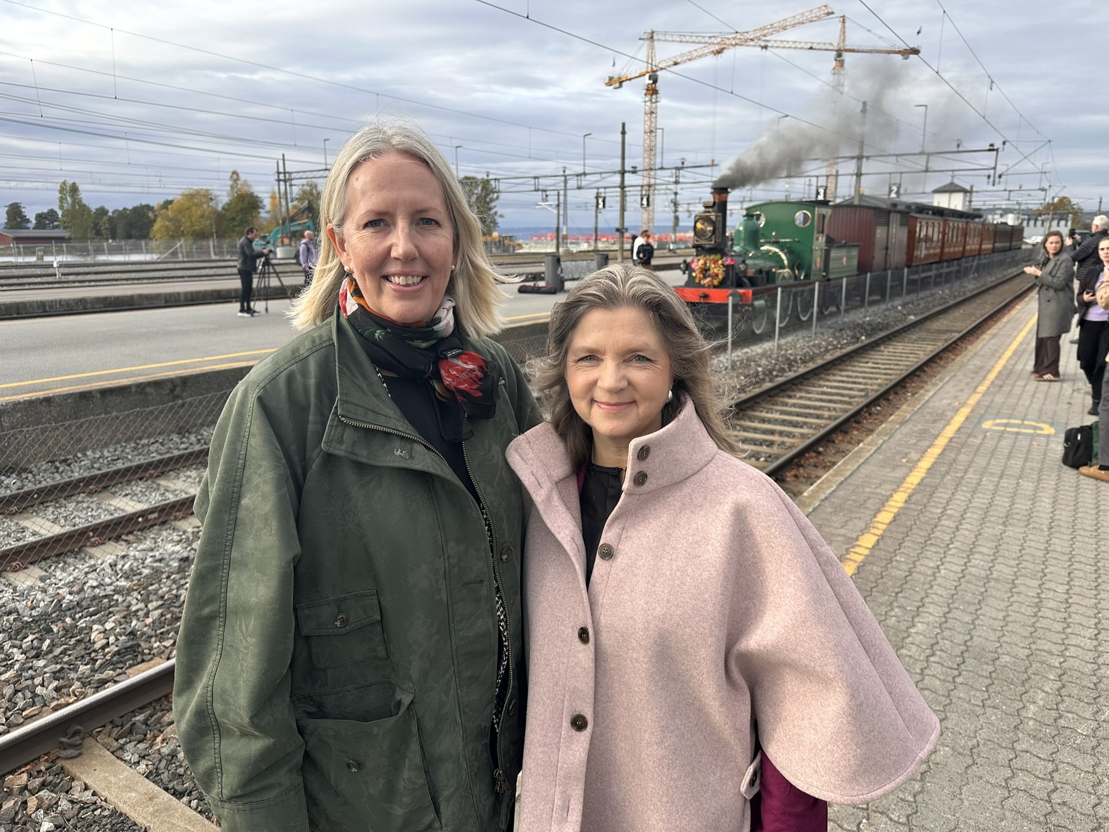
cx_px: 554
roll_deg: -0.3
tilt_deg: -12.7
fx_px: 769
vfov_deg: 56.8
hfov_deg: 71.6
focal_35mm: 24
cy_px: 416
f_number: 1.78
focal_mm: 6.86
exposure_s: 1/1321
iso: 80
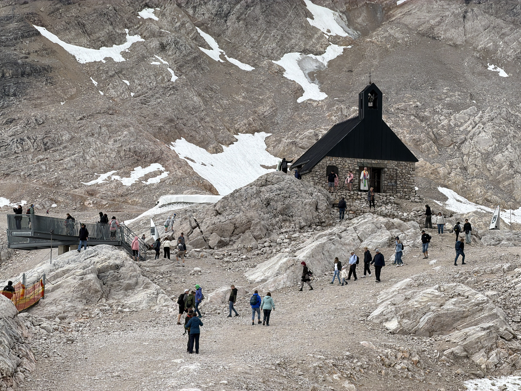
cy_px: 196
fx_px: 1505
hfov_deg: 19.6
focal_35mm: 100
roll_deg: -1.5
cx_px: 260
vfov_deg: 14.8
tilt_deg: +6.0
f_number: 2.8
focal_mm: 16.89
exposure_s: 1/590
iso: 50
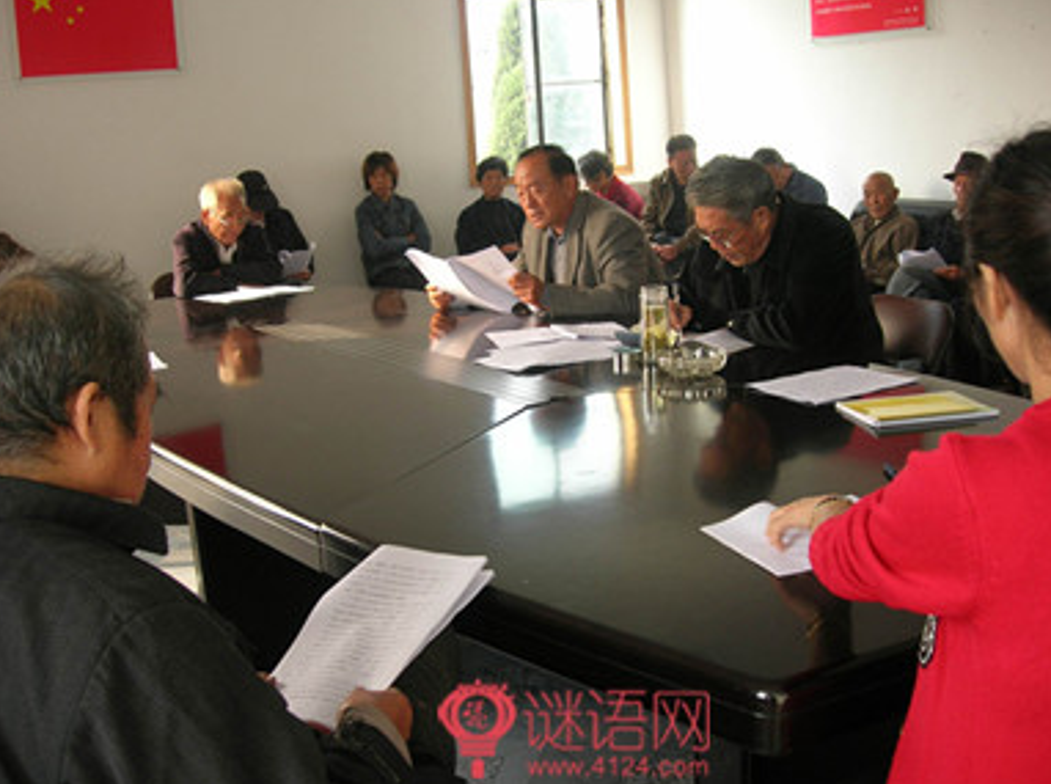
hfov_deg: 47.9
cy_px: 389
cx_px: 517
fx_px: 1182
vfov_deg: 36.7
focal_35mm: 39
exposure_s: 1/67.3
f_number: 2.8
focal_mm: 7.8
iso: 64
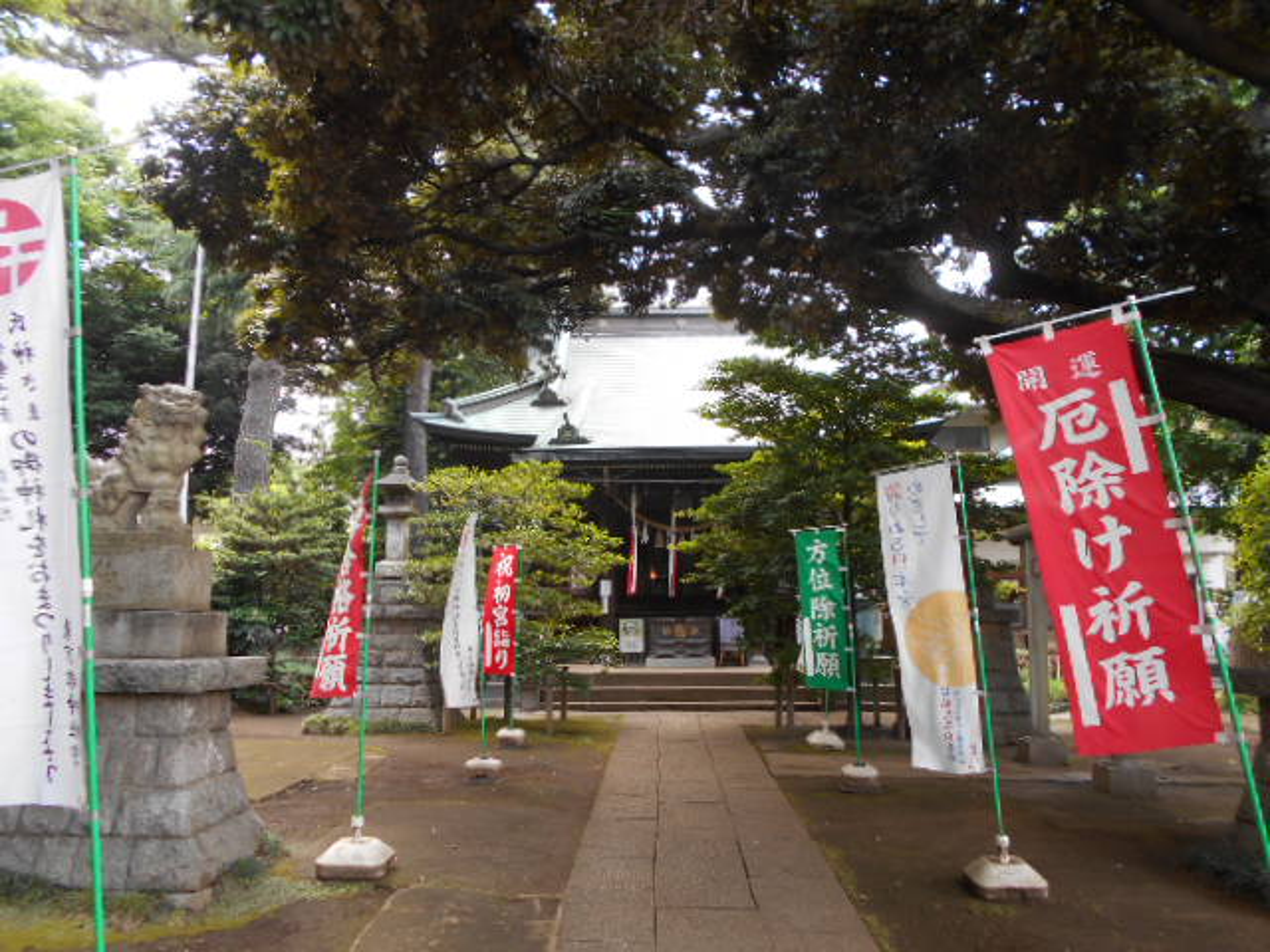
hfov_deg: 67.3
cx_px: 635
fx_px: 954
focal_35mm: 26
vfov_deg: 53.1
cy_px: 476
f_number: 3.2
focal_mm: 4.6
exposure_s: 1/30
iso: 80
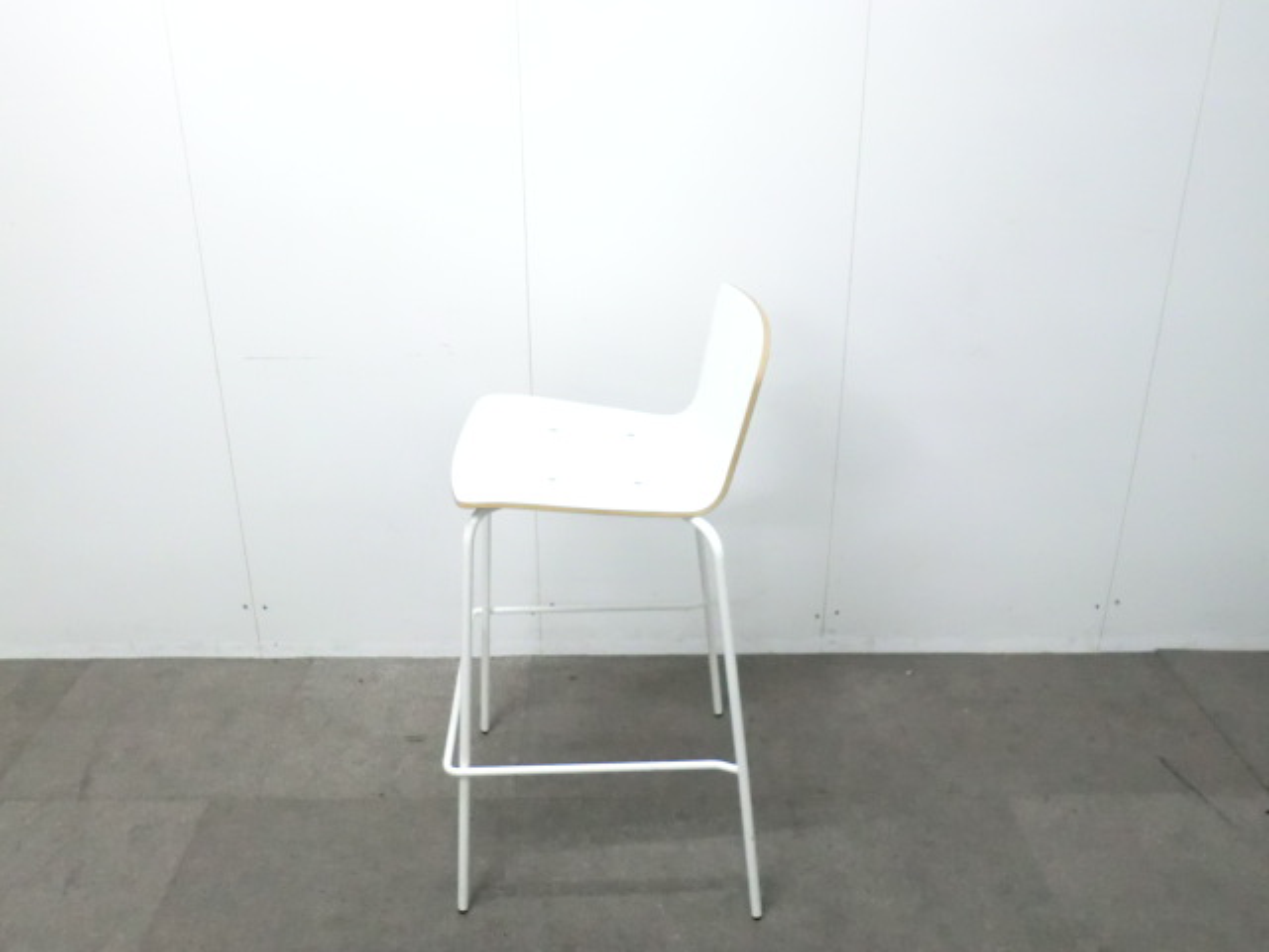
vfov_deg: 44.2
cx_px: 634
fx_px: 1173
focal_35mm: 32
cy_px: 476
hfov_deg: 56.8
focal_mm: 5.8
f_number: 3.5
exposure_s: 1/60
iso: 800
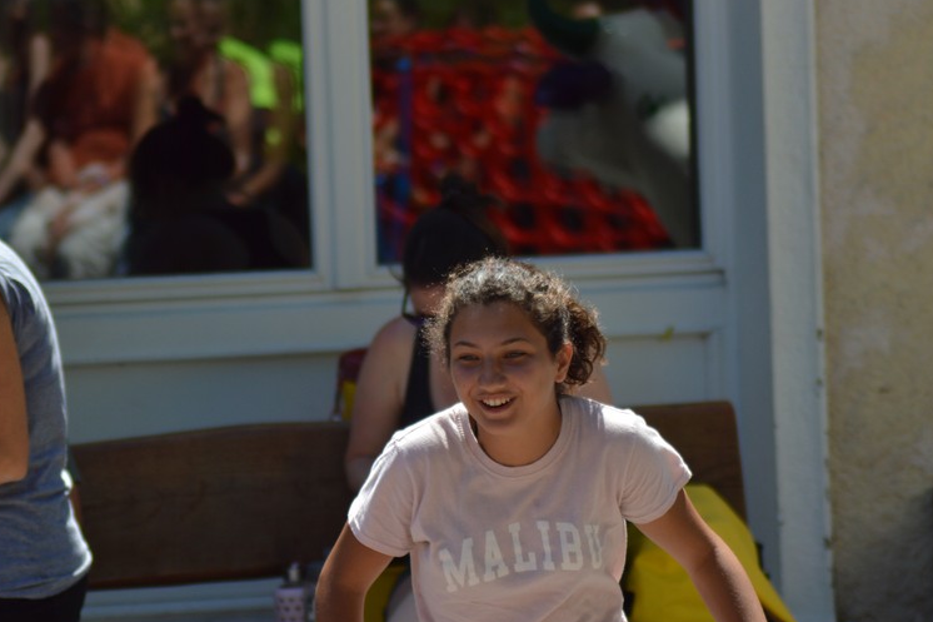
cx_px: 461
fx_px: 8801
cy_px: 420
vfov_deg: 4.0
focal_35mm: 340
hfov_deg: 6.1
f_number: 4.5
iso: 100
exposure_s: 1/1000
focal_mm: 165
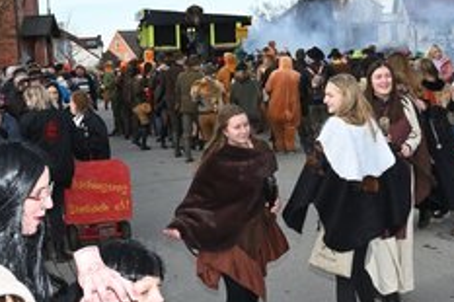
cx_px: 279
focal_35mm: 79
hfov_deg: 25.6
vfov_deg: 17.2
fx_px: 996
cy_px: 113
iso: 1000
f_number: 20
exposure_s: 1/200
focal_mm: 46
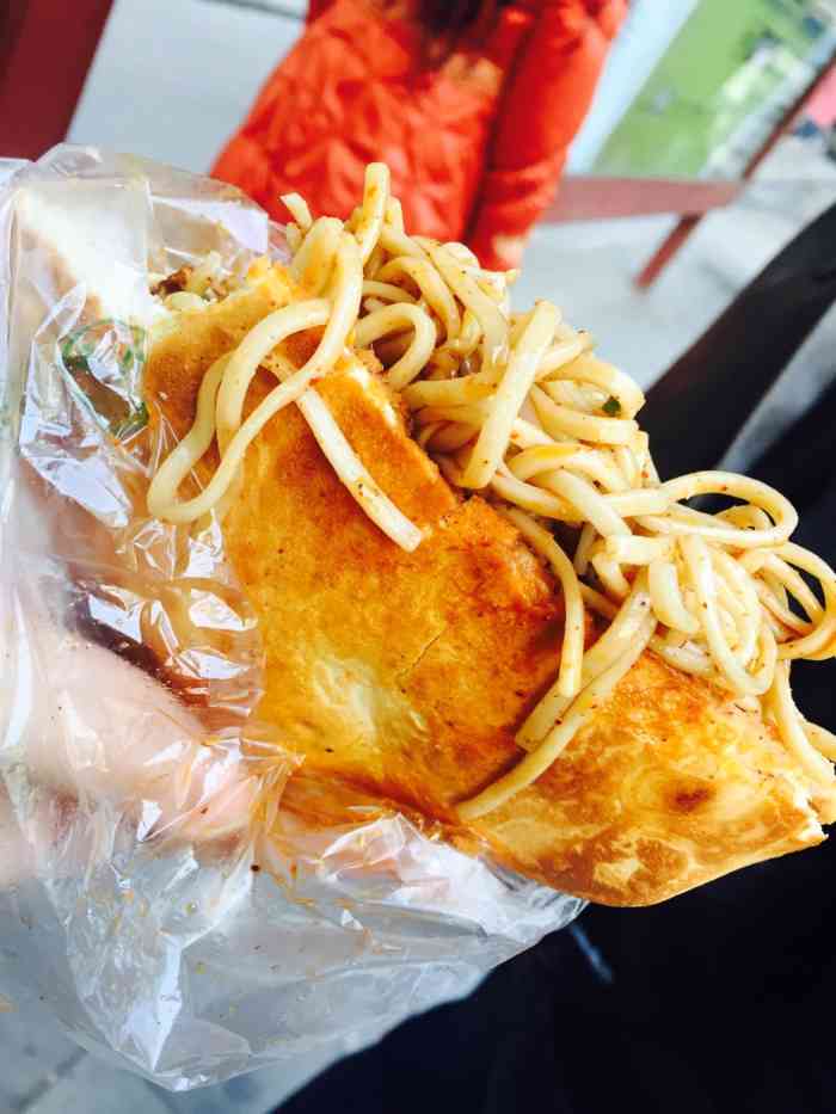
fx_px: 934
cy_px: 557
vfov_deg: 61.7
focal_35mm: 29
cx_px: 418
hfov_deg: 48.2
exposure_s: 1/33
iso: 40
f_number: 2.2
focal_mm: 4.15
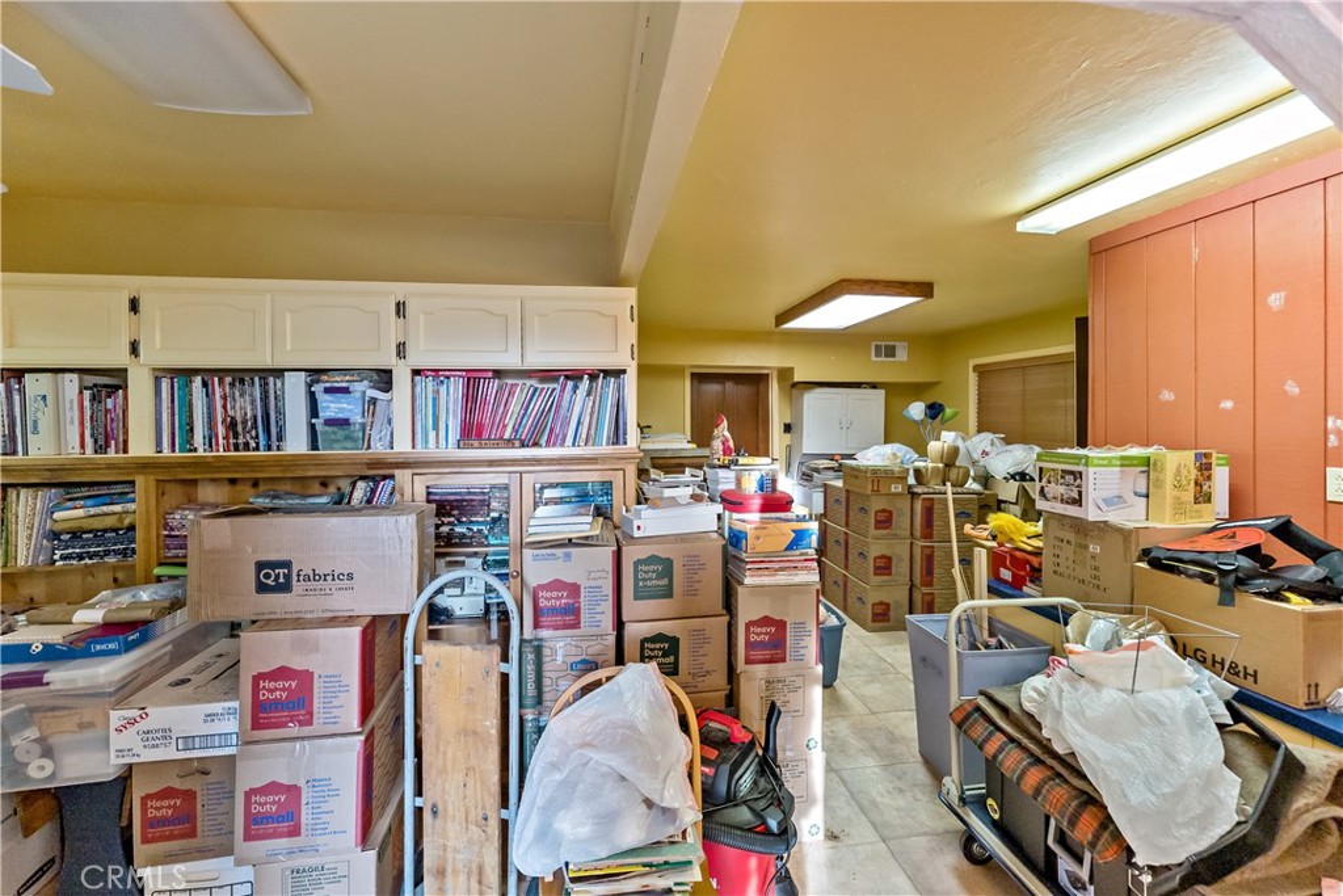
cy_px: 448
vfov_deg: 81.2
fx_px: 522
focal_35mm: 14
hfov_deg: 104.2
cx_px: 672
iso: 1250
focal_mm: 14
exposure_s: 1/160
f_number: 3.2
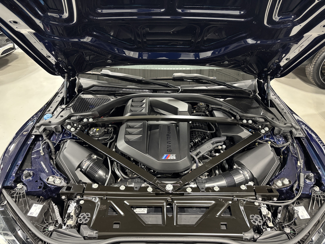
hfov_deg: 67.3
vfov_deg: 53.1
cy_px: 122
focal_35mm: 26
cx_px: 162
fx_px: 244
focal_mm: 5.96
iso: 500
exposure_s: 1/38
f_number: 1.6
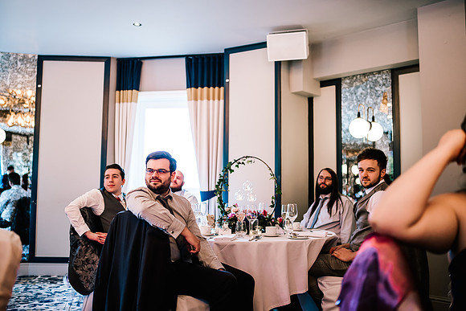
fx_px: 457
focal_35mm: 35
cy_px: 156
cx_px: 233
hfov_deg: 54.0
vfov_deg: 37.5
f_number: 1.4
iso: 640
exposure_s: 1/250
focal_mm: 35
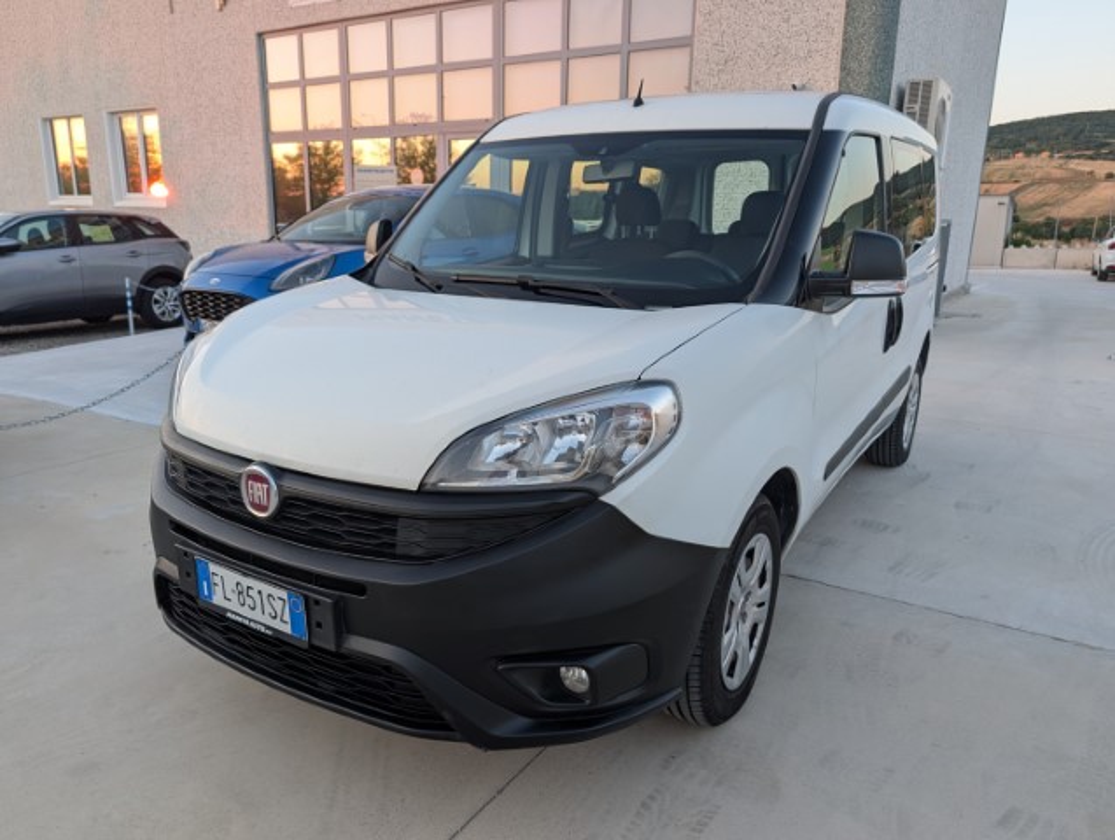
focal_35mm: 24
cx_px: 558
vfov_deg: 57.0
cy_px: 420
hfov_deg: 71.5
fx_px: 774
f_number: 1.68
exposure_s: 1/65.2
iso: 35
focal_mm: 6.9
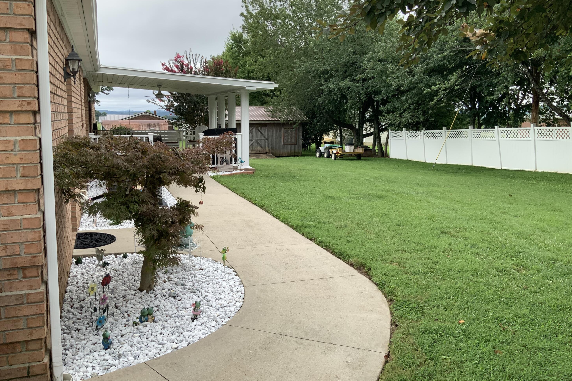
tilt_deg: -5.4
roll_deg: -0.2
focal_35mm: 31
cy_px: 165
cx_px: 289
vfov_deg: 42.2
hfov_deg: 60.3
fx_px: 493
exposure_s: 1/529
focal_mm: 3
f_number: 1.8
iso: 16
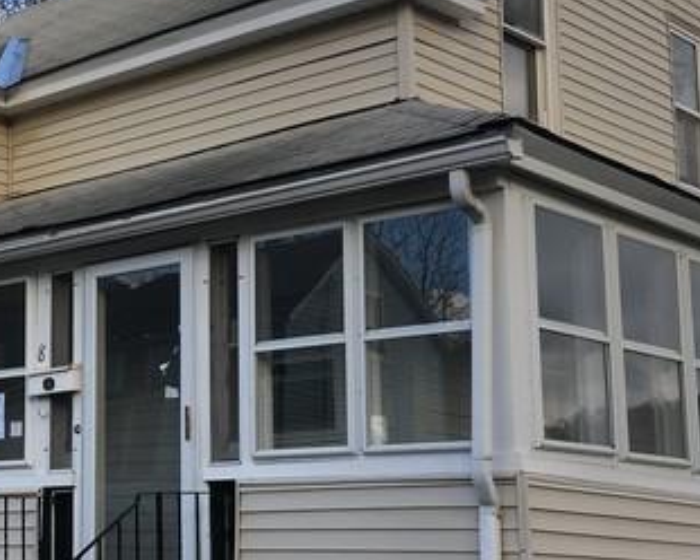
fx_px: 1512
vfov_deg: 21.0
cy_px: 316
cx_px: 77
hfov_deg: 25.3
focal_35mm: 73
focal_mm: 4.15
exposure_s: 1/487
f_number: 2.2
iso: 25
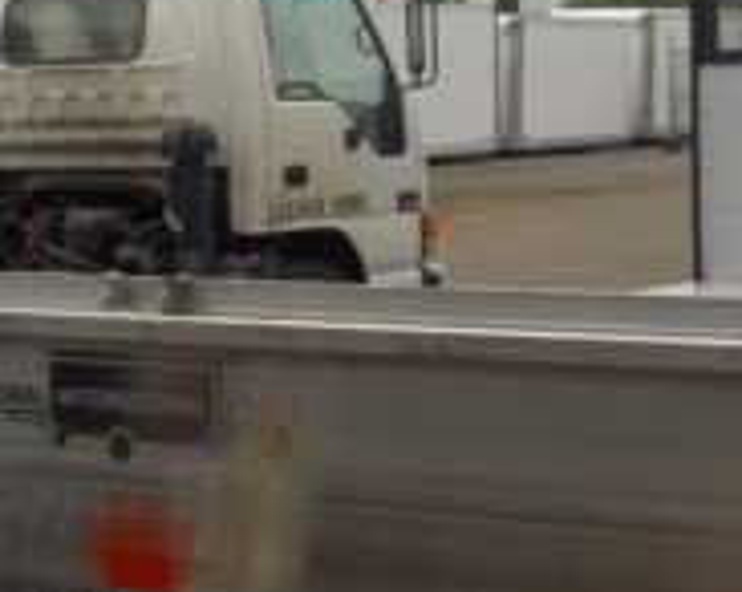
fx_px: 2106
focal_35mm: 96
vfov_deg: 16.0
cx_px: 438
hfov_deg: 20.0
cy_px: 203
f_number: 3.3
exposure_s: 1/400
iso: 125
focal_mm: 4.1
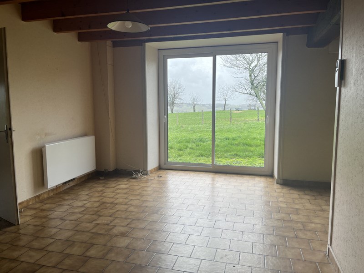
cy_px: 136
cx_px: 182
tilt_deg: -6.8
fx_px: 273
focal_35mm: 26
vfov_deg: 53.1
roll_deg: +0.7
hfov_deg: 67.3
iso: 50
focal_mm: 5.1
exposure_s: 1/415
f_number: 1.6
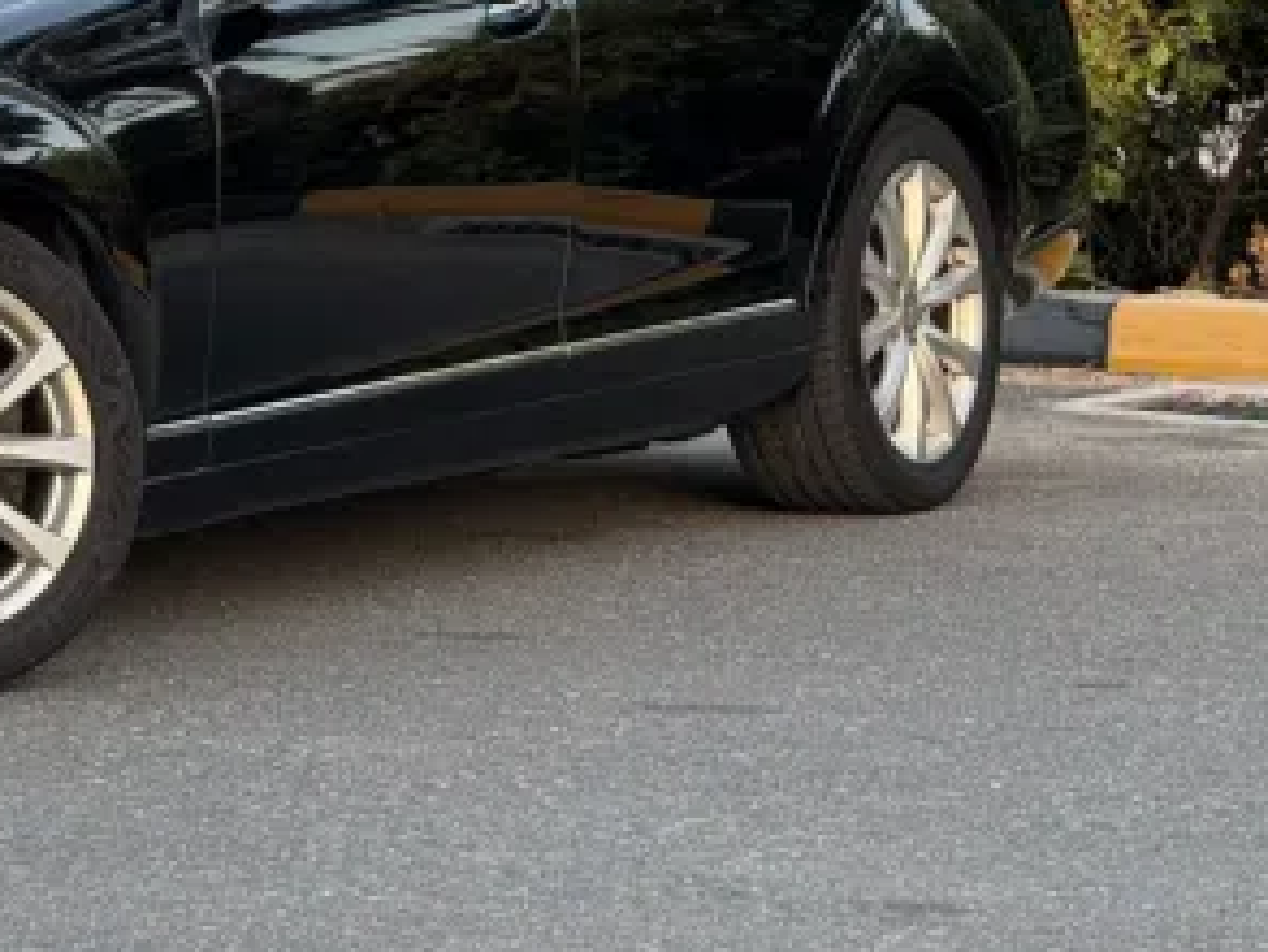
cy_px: -61
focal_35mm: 262
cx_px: -39
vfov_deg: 5.7
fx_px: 9601
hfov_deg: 7.5
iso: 64
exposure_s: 1/99
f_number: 2.8
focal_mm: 15.66
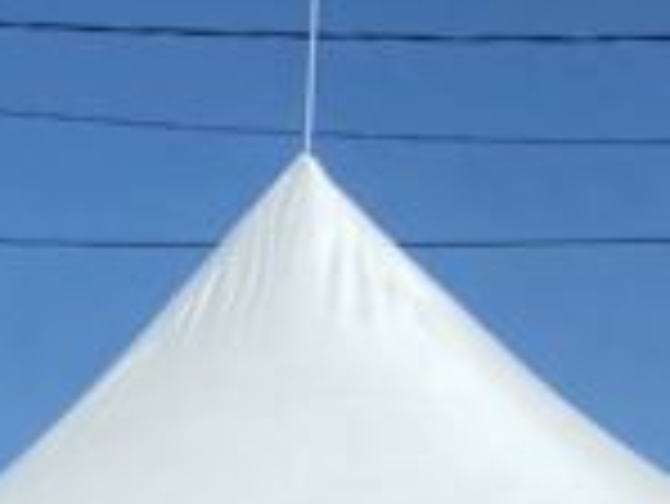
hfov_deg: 8.7
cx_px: -1452
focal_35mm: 179
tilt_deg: -6.0
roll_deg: +1.8
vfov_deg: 7.4
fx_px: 3467
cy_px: 1462
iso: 32
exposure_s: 1/3205
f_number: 1.8
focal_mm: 4.25
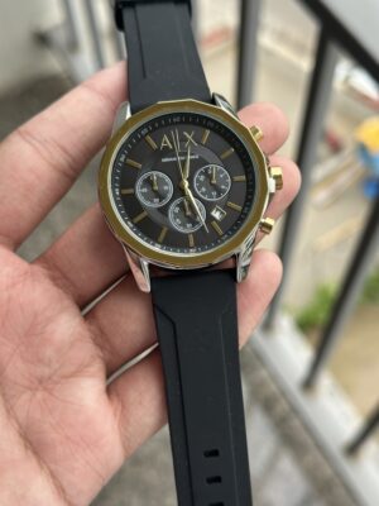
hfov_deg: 30.3
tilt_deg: -63.7
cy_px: 253
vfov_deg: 39.7
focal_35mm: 48
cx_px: 190
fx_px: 701
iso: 64
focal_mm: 6.86
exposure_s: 1/634
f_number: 1.78
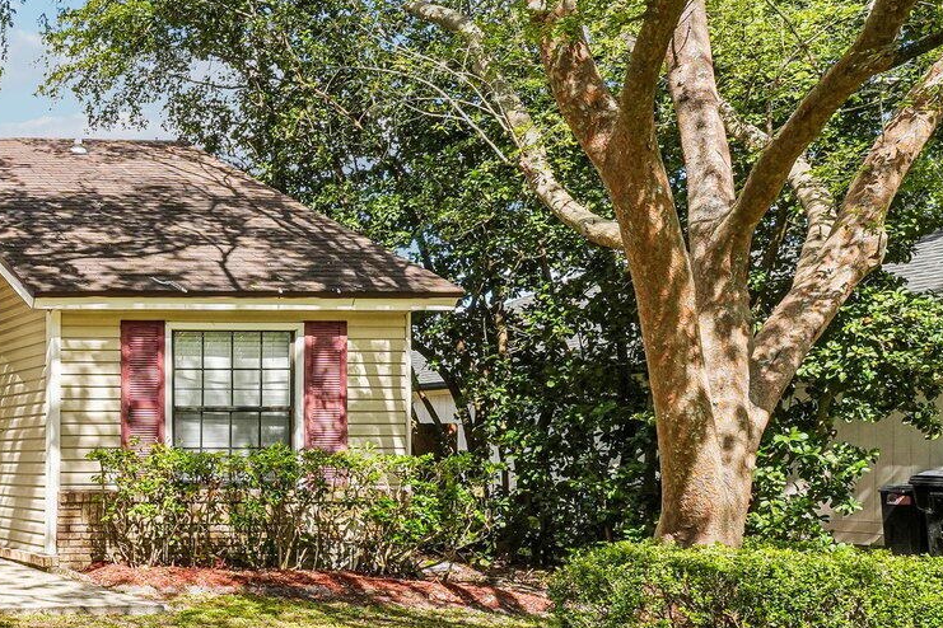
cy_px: 468
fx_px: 1253
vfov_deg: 27.8
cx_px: -345
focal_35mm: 48
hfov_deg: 30.4
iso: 400
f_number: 11
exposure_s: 1/160
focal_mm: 17.3
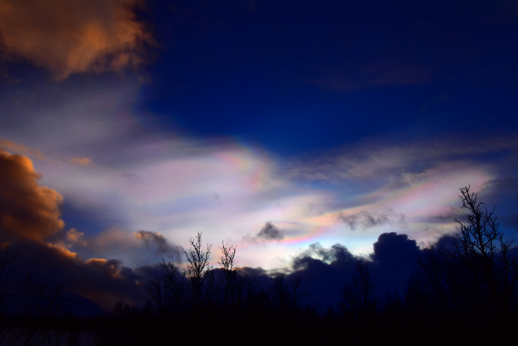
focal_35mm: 30
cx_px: 259
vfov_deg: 43.6
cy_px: 173
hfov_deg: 61.9
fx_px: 432
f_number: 10
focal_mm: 20
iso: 200
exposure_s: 1/500
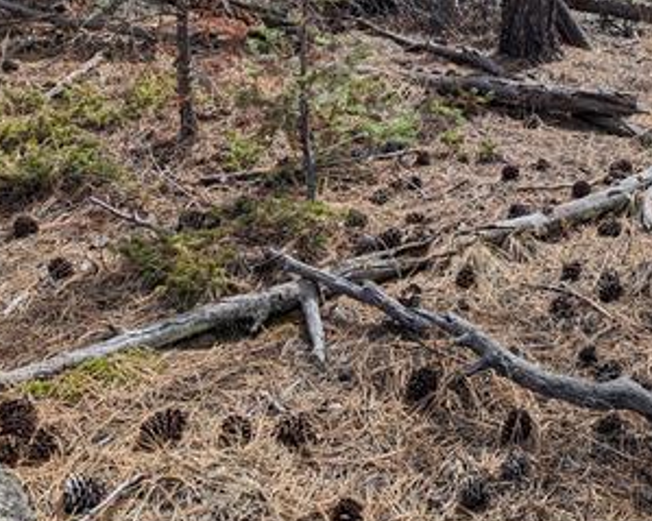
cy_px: 26
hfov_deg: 35.6
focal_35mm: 50
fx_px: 965
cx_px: 557
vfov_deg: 28.7
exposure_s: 1/1155
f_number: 1.85
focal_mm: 6.81
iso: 33
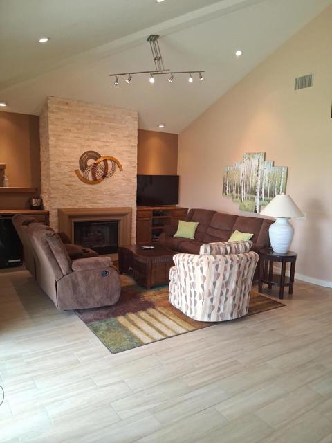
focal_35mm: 26
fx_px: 332
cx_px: 166
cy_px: 222
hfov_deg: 53.1
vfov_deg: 67.3
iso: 25
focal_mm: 3.98
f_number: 1.8
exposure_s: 1/60
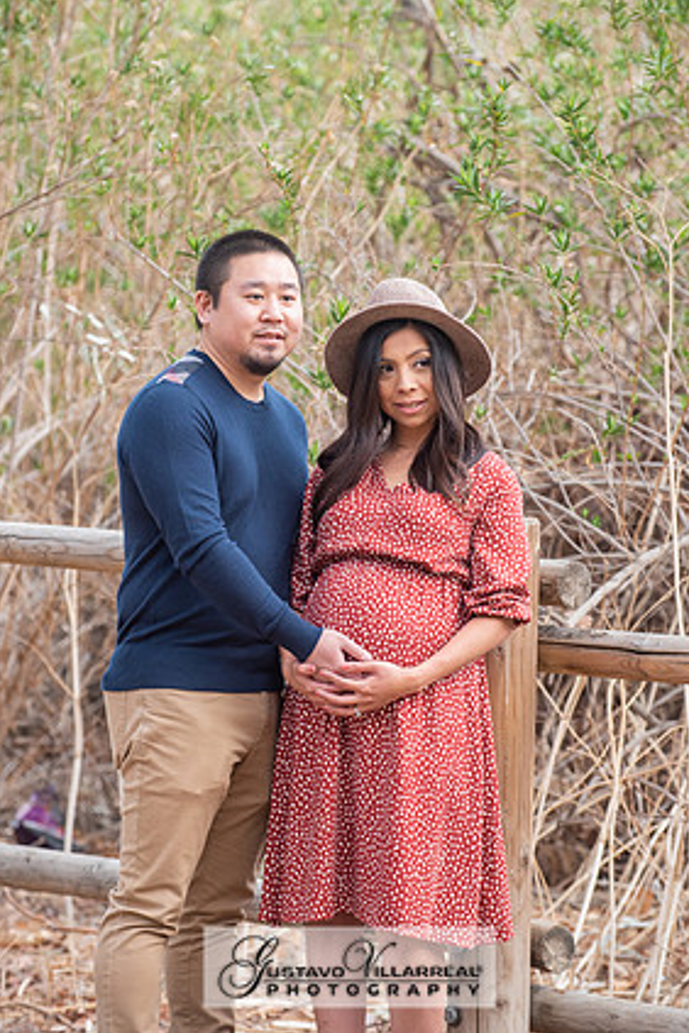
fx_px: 5339
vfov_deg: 11.1
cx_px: 349
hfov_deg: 7.4
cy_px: 510
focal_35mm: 186
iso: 640
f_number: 4.5
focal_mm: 175
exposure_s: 1/160
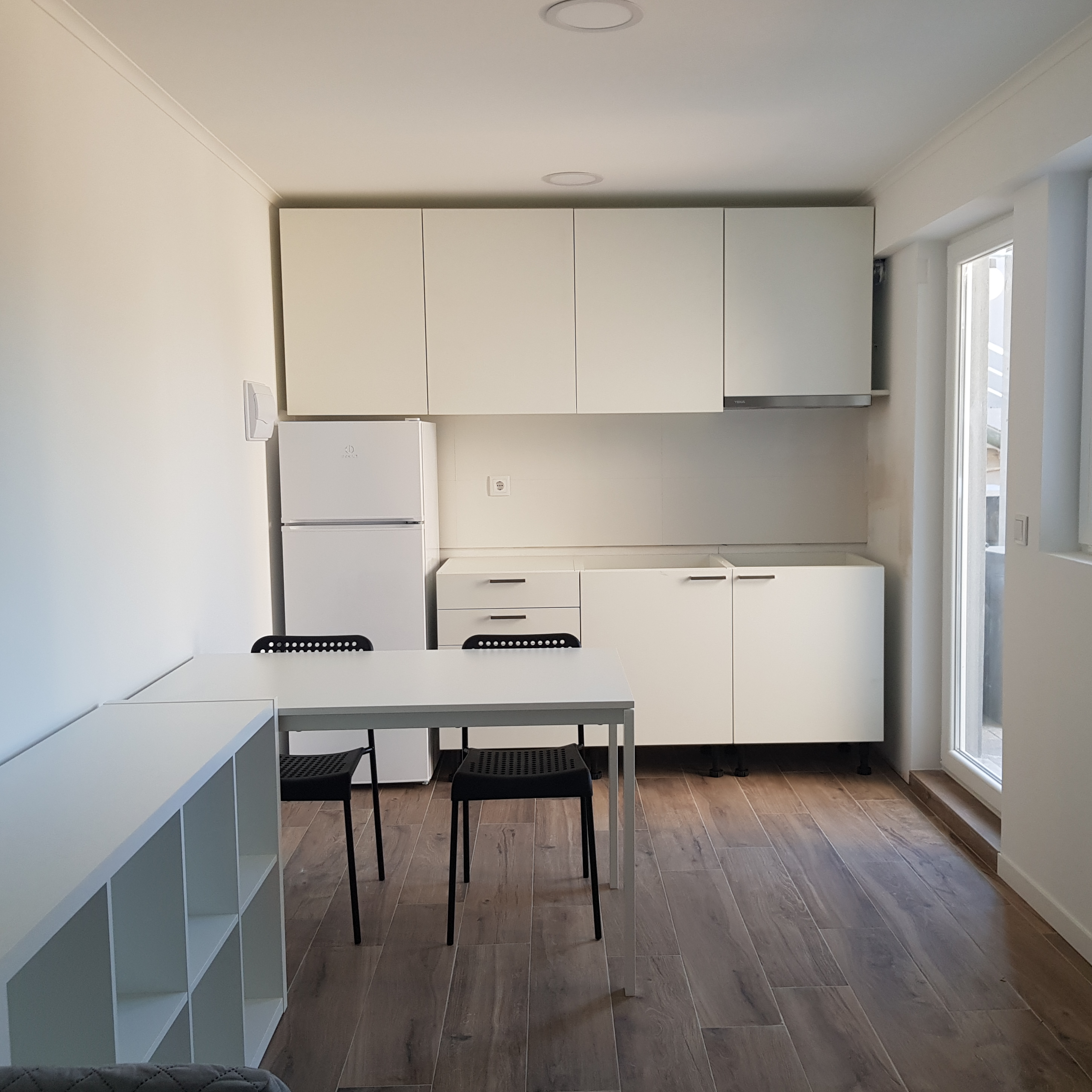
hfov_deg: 51.0
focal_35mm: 32
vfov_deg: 51.1
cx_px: 609
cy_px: 561
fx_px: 1142
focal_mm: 4.2
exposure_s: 1/100
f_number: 1.7
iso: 64
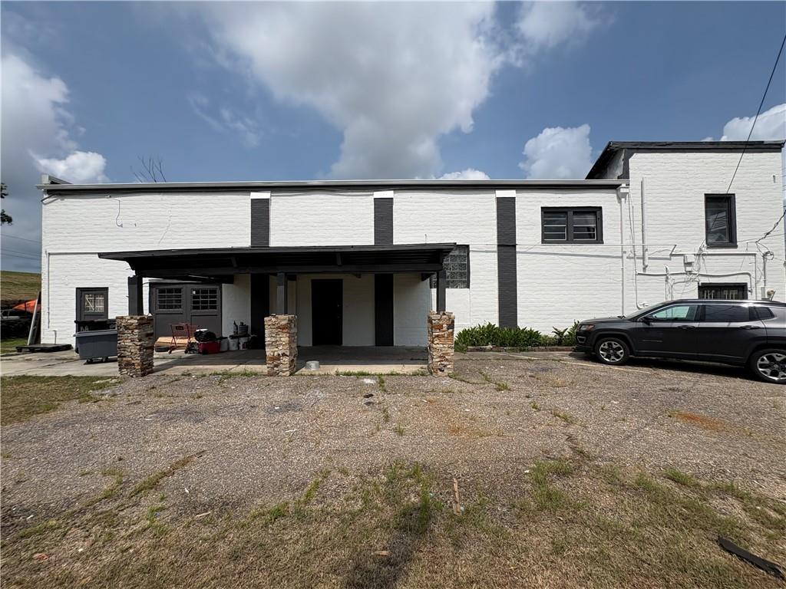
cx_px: 393
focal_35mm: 14
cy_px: 294
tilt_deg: +1.4
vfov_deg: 85.7
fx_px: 318
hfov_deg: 102.1
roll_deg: +0.2
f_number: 2.2
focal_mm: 2.22
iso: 50
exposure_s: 1/4630
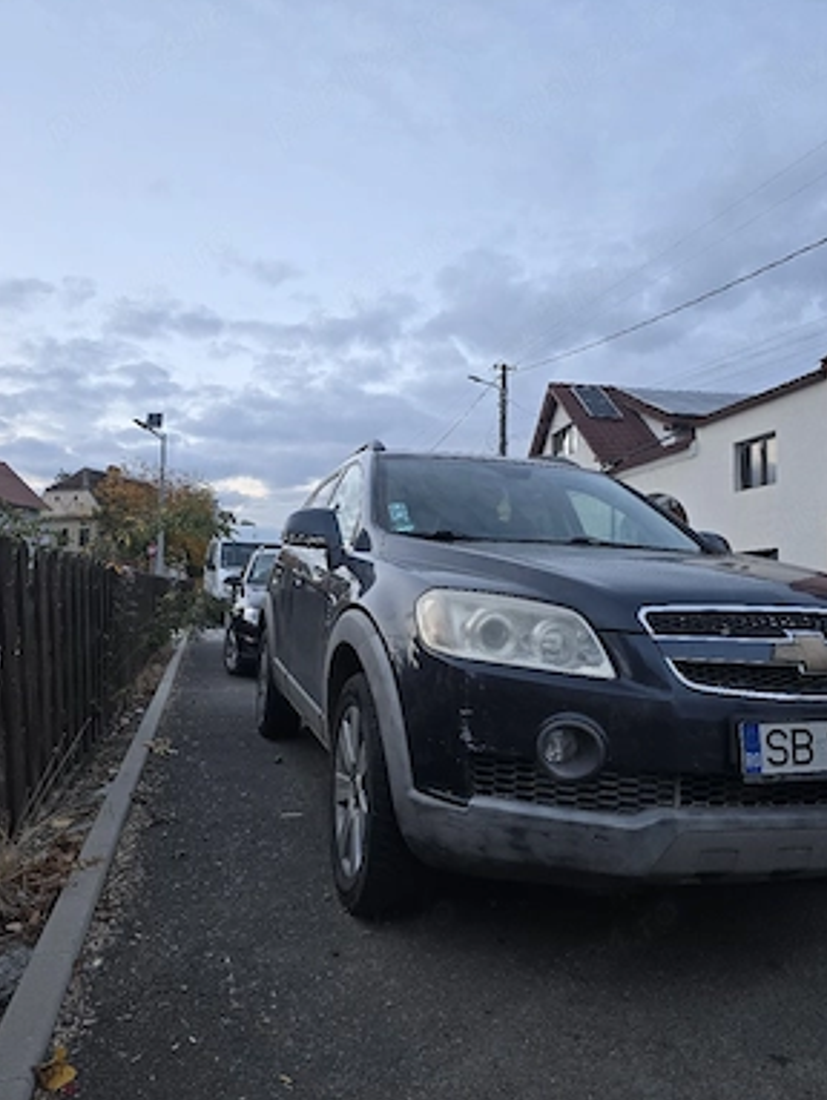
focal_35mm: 24
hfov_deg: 56.9
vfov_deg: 71.5
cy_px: 554
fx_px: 763
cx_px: 419
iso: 160
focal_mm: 6.3
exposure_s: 1/182
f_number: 1.7
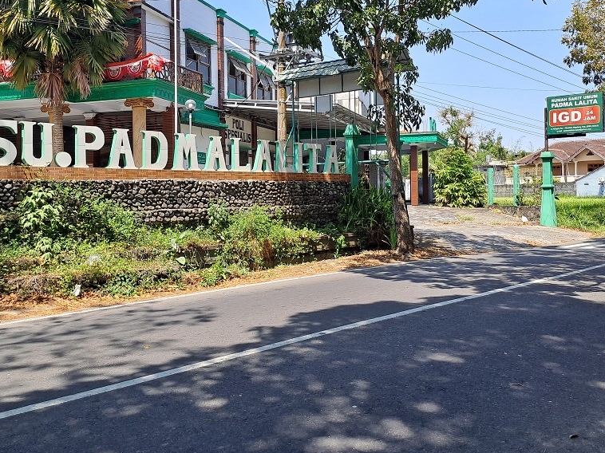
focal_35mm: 33
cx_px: 271
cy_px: 183
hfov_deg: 55.3
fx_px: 577
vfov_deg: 42.7
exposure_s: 1/920
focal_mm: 4.65
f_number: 1.8
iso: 32
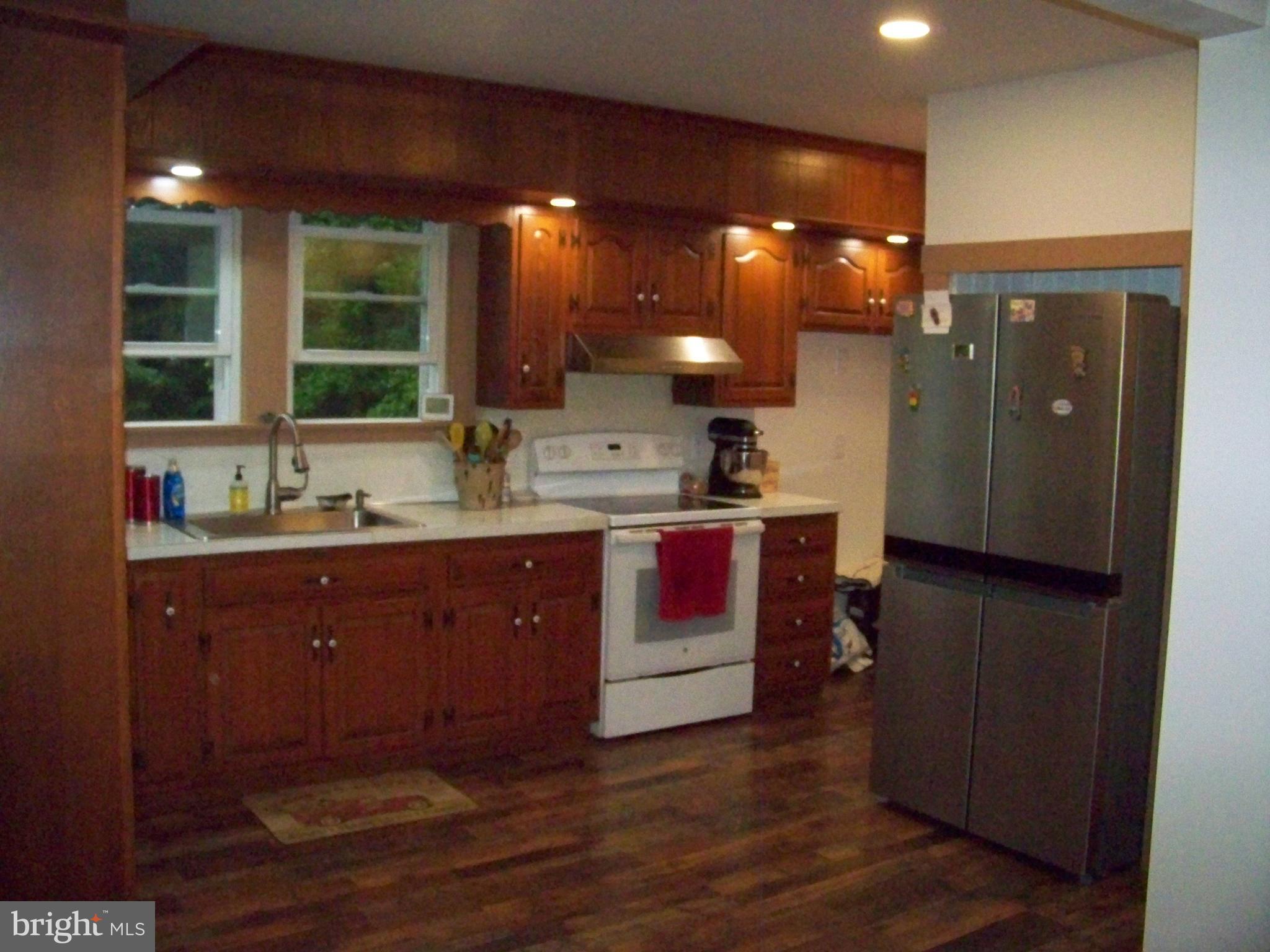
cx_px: 635
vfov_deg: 42.9
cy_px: 476
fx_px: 1211
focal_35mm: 33
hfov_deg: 55.4
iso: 1600
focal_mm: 5.85
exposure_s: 1/500
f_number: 2.8
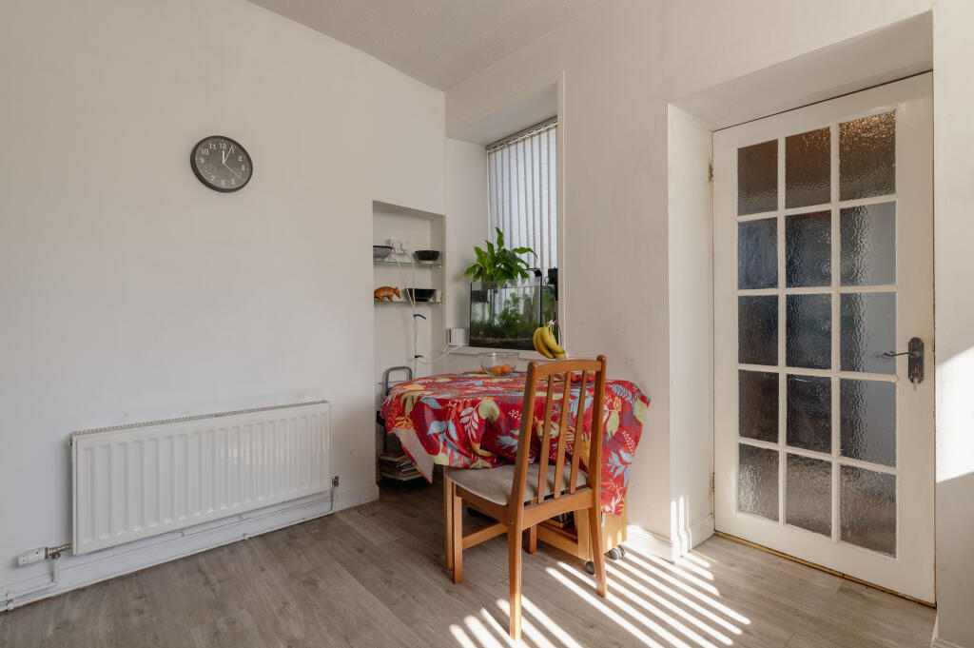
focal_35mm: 17
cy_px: 324
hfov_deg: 93.3
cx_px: 487
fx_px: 460
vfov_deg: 70.3
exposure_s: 1/50
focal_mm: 17
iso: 400
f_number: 8
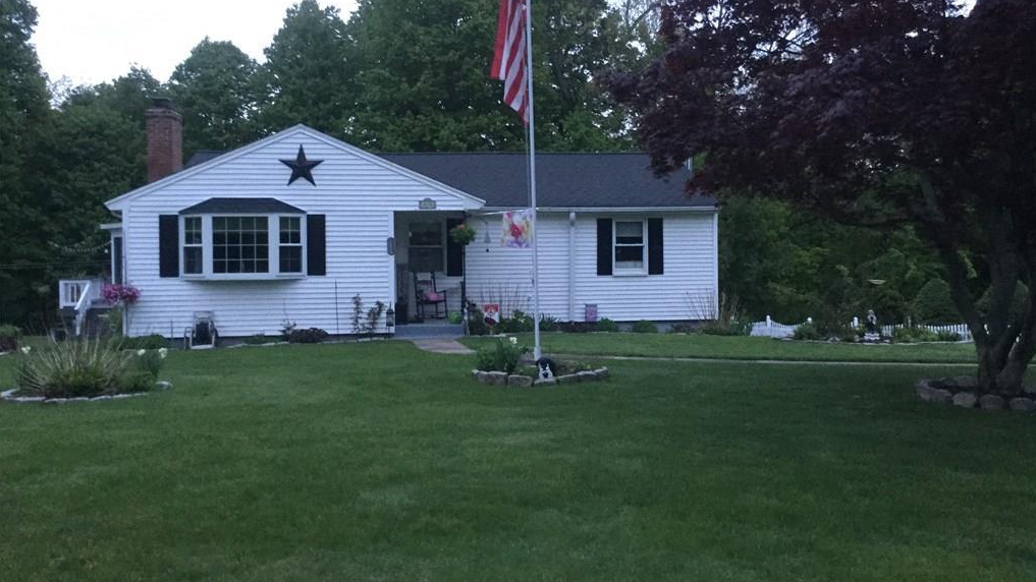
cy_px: 263
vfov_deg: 34.6
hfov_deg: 58.0
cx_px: 519
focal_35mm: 34
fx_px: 934
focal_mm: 3.3
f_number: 2.4
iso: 160
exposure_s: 1/30
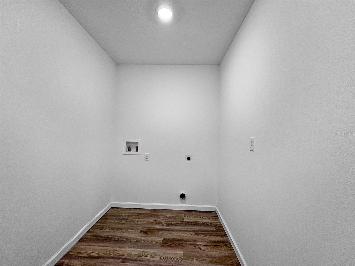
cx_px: 178
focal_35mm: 14
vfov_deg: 85.7
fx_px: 144
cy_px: 133
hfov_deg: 102.1
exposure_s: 1/120
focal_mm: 2.22
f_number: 2.2
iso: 200
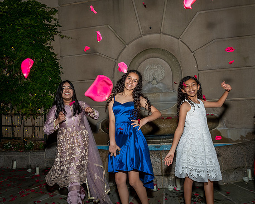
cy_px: 102
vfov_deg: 50.4
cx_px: 128
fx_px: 217
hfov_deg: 61.0
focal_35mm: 29
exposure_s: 1/250
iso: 500
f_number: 5.6
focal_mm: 17
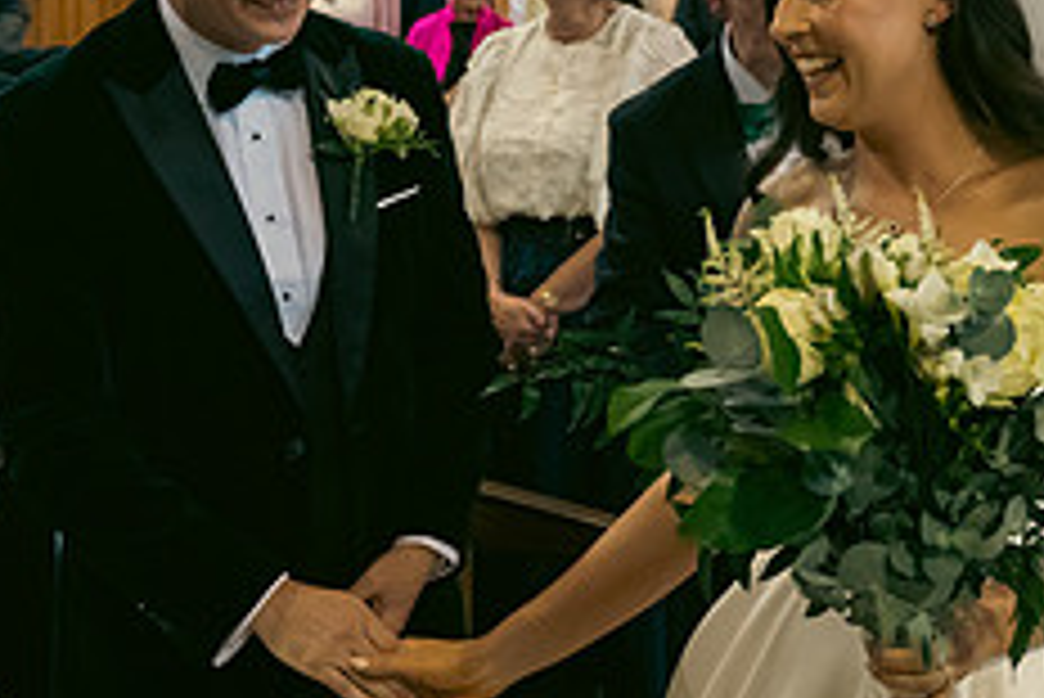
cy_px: 137
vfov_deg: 20.7
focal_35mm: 65
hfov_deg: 30.8
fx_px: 1886
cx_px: 675
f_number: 3.5
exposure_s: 1/160
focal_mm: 26
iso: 1000
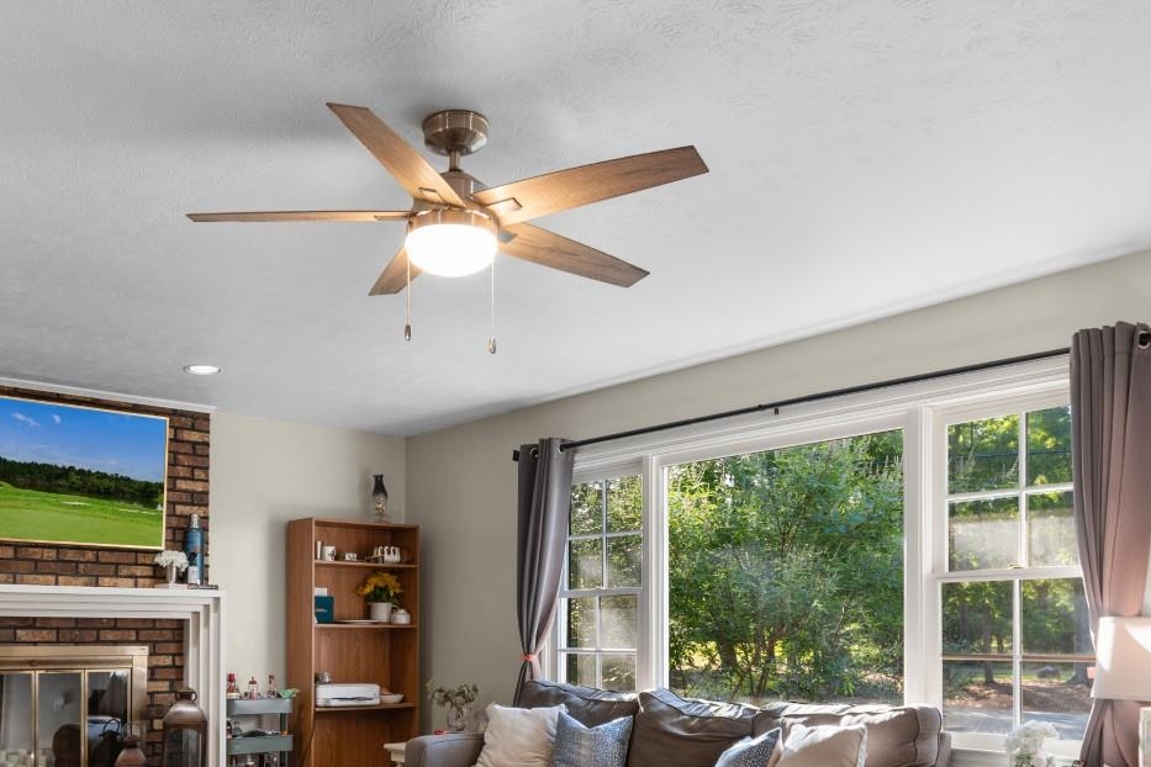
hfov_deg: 56.5
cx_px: 427
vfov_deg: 38.3
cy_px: 626
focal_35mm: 33
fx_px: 1055
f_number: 4.8
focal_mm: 13
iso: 100
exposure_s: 1/5
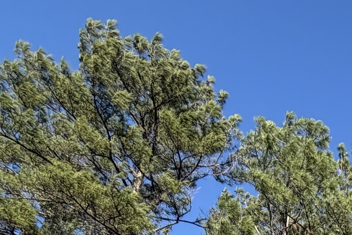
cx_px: 525
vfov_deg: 14.8
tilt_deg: +18.7
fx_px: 636
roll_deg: +0.7
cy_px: 533
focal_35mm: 65
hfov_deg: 24.3
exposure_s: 1/701
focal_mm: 2.22
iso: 40
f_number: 2.2
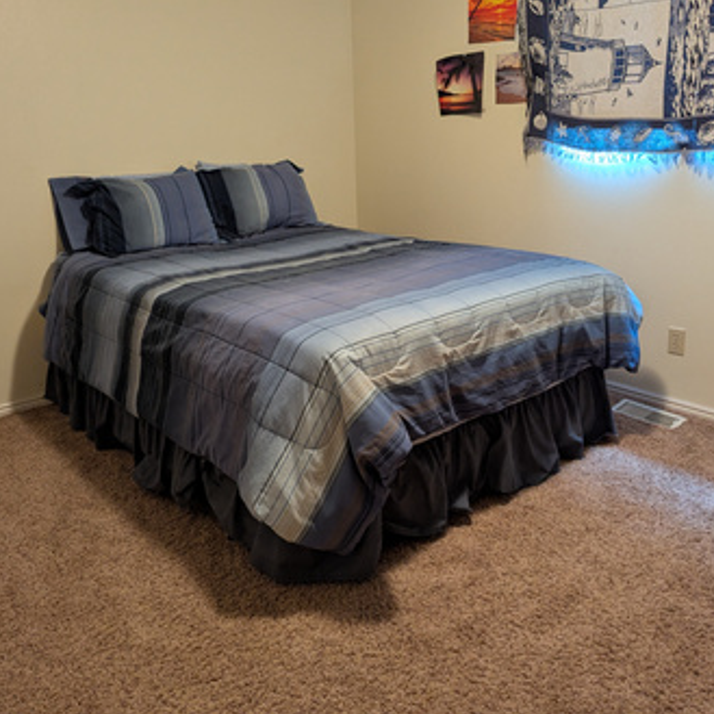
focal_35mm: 31
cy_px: 313
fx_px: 723
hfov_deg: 52.5
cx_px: 353
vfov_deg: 52.4
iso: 535
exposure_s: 1/24
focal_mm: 6.81
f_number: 1.85
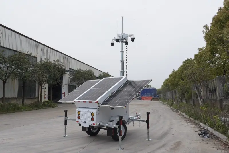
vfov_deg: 42.4
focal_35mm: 31
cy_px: 76
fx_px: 197
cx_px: 114
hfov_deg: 60.3
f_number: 11
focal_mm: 31
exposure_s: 1/25
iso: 125
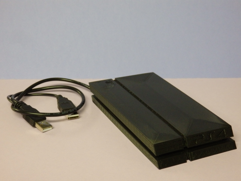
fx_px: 418
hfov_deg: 32.2
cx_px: 120
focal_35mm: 60
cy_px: 90
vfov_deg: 24.4
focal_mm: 10.8
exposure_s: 1/25
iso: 800
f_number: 4.2
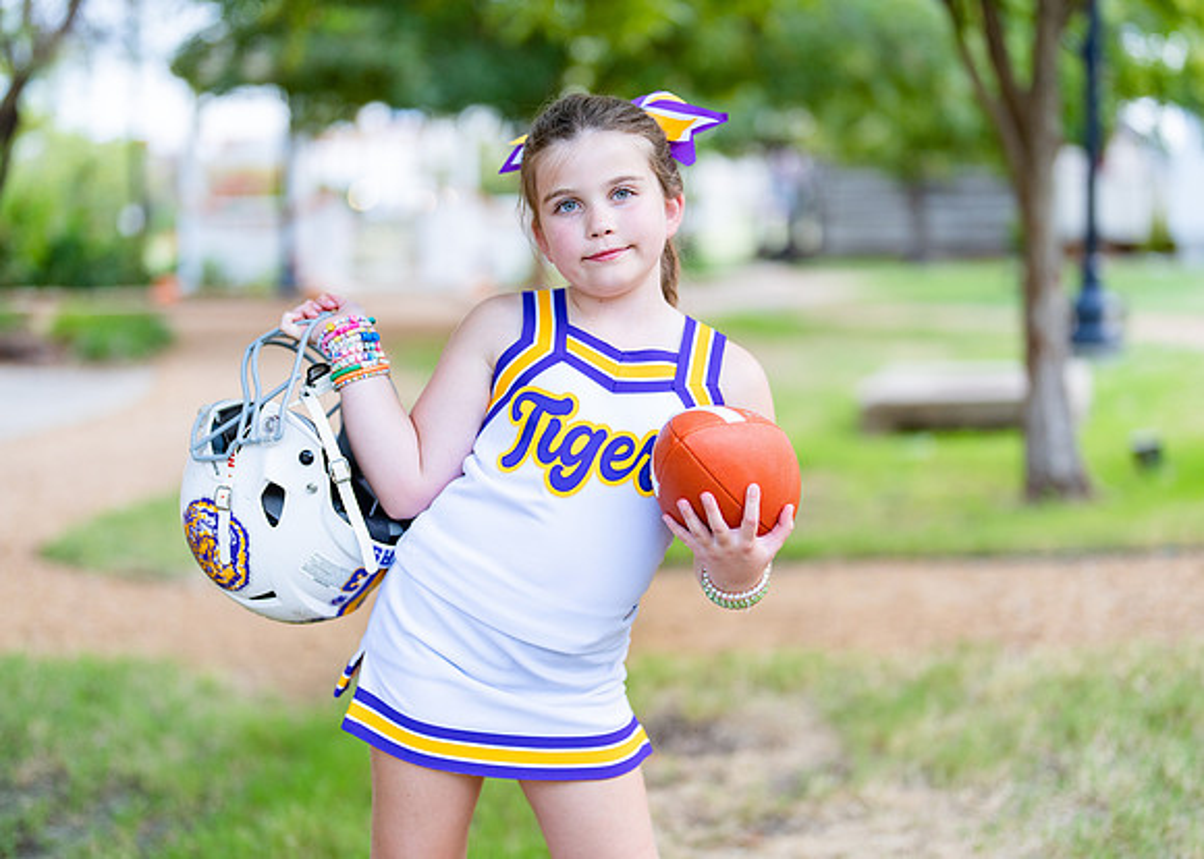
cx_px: 602
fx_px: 1847
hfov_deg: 36.1
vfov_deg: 26.2
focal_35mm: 54
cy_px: 430
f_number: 1.2
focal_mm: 50
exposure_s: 1/400
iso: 400
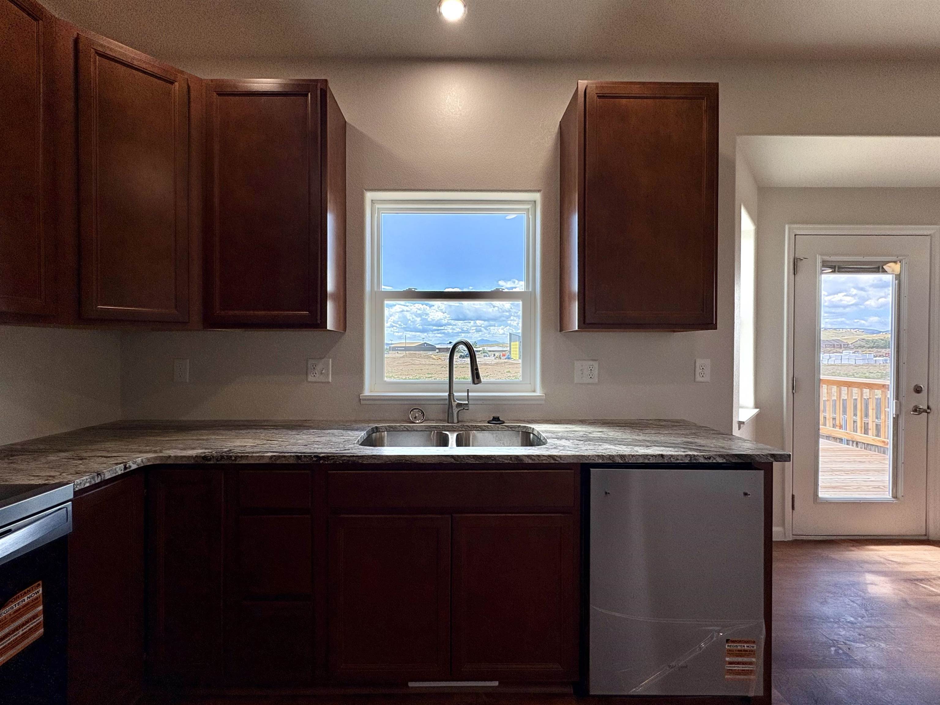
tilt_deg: +0.1
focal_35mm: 14
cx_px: 470
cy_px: 352
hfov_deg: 102.1
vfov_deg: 85.7
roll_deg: +0.4
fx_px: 380
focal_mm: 2.22
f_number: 2.2
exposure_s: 1/421
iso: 64
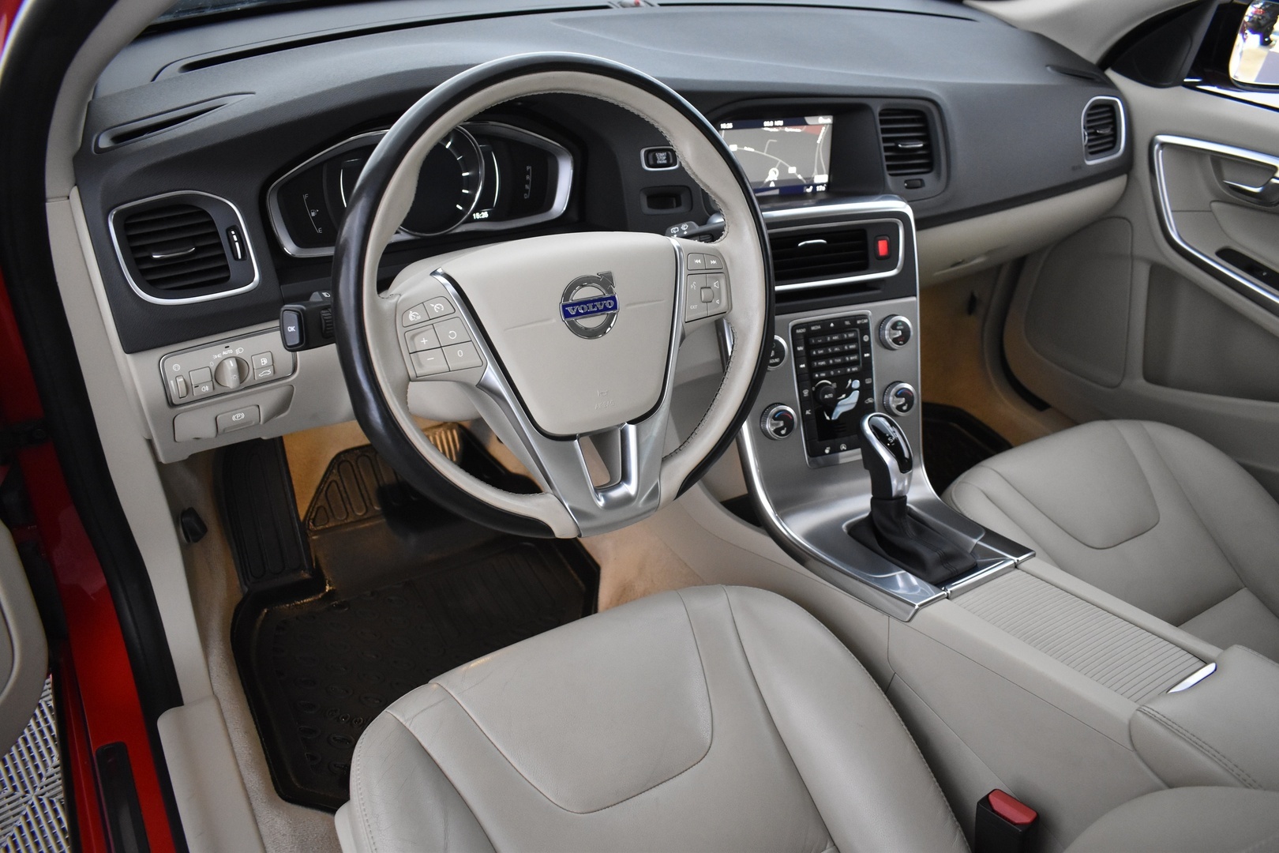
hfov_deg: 67.4
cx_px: 640
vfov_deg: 47.9
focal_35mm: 27
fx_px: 959
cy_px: 426
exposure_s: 1/30
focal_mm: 18
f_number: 3.5
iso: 2200
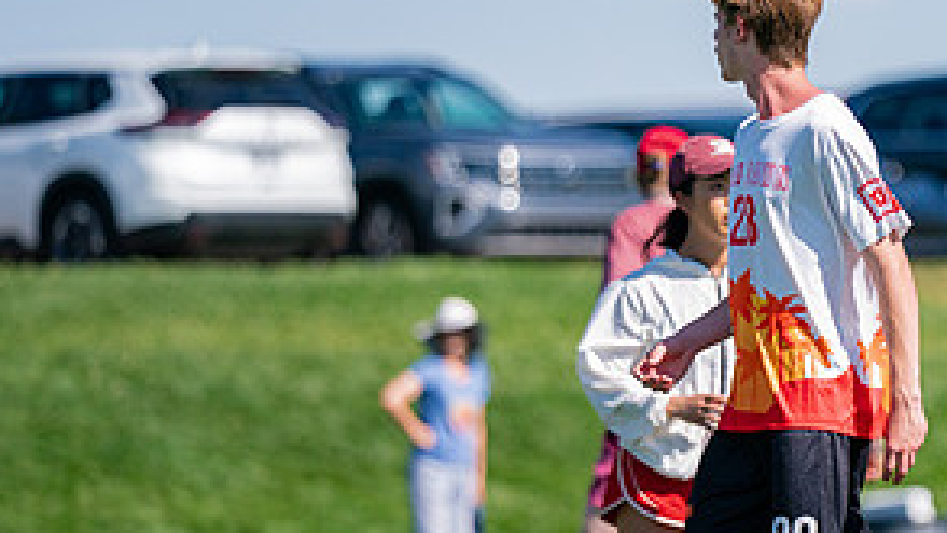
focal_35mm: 415
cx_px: 876
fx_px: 10424
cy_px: 266
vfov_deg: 2.9
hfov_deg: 5.2
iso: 400
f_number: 2.8
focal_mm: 200
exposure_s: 1/6400
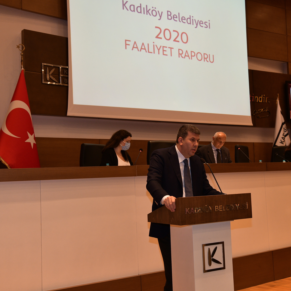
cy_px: 146
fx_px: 466
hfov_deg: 34.6
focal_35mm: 49
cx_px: 169
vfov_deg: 34.7
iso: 1000
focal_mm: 38
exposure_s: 1/60
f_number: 4
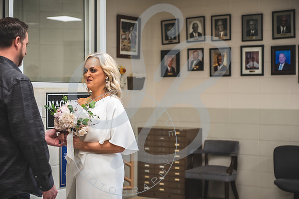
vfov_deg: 18.8
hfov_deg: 27.9
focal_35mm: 72
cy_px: 100
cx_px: 150
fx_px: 602
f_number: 2.8
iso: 500
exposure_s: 1/160
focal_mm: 70
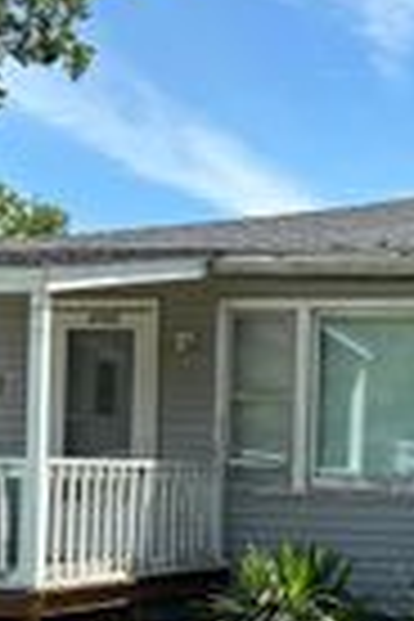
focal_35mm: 98
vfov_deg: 20.6
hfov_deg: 13.6
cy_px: 493
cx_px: 468
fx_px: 1690
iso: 50
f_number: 1.5
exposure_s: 1/2165
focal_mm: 5.7
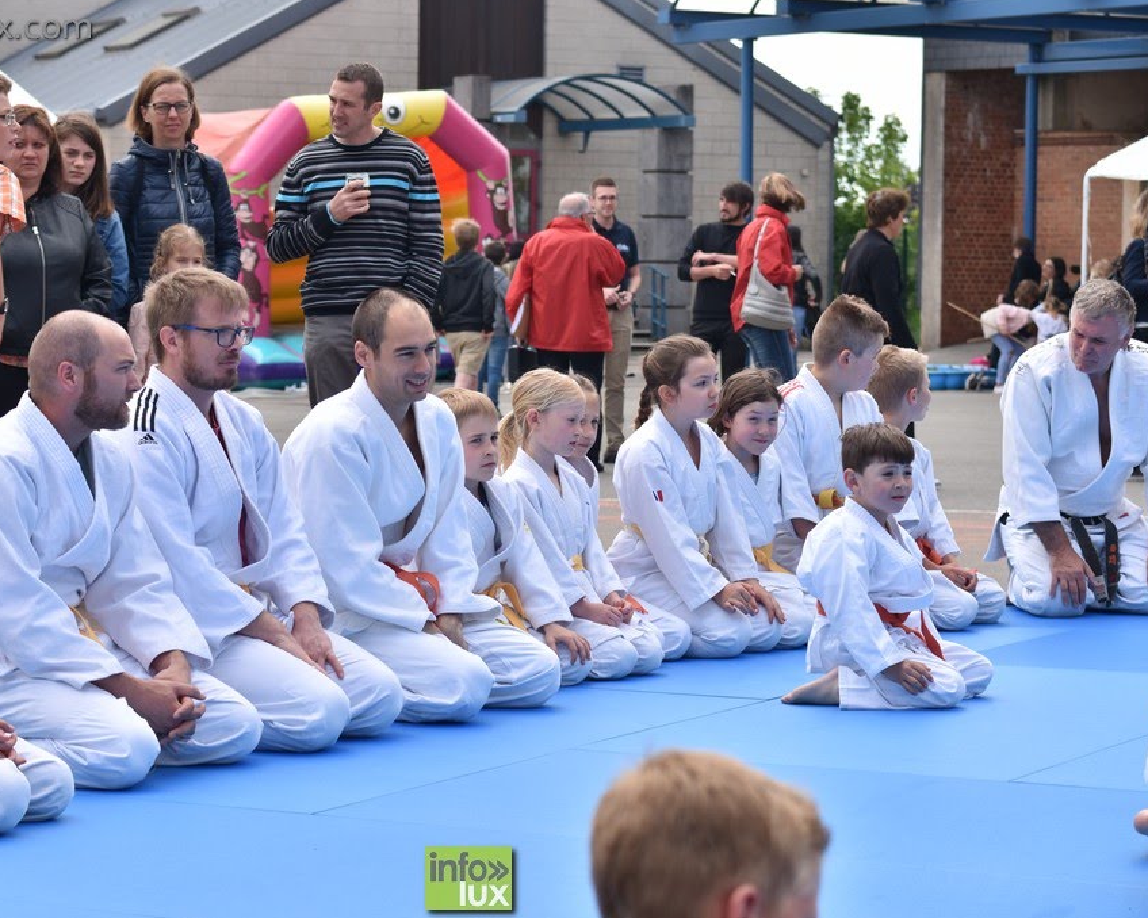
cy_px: 458
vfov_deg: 15.1
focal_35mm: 102
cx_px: 468
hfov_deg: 18.8
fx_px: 3465
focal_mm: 60
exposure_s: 1/500
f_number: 4.5
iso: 100
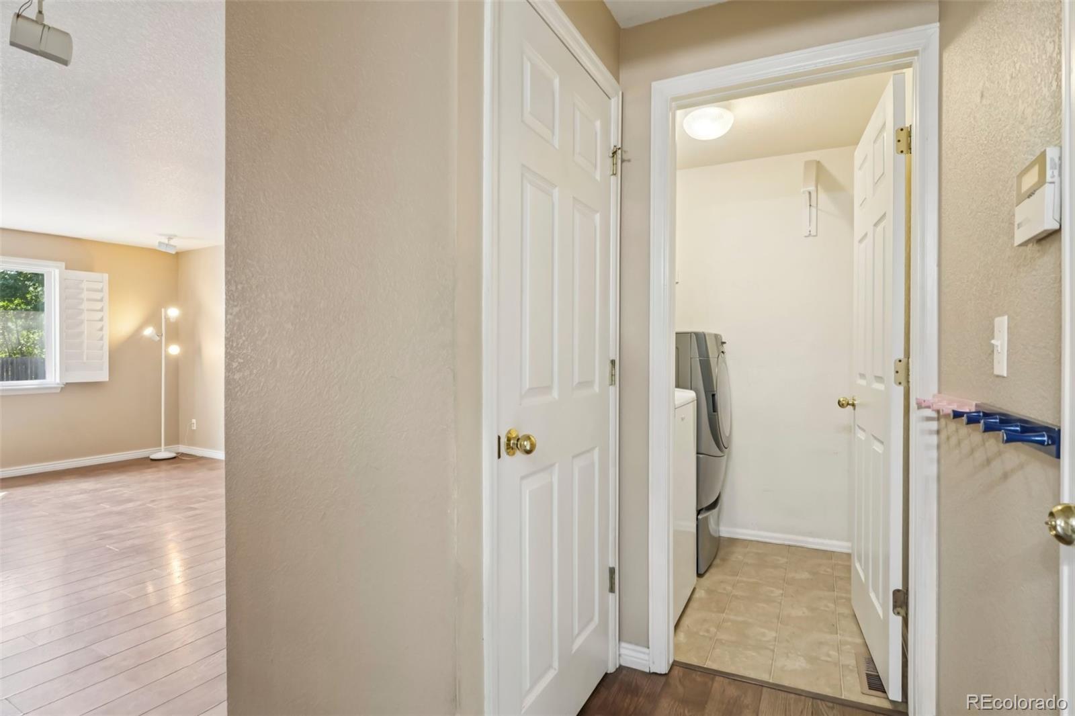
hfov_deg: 95.0
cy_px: 358
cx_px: 538
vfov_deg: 72.0
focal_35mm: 16
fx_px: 493
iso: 400
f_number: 8
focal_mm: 11
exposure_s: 1/10
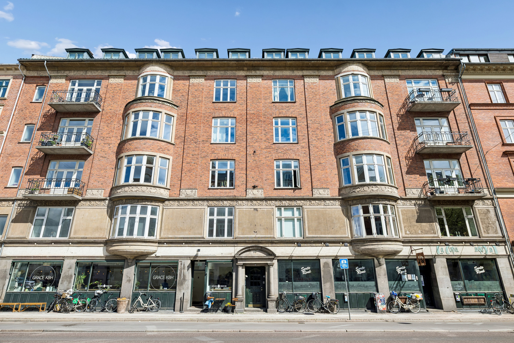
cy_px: 172
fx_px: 271
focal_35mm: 19
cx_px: 257
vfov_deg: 64.6
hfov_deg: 86.9
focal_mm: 19
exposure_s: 1/400
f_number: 9
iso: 160
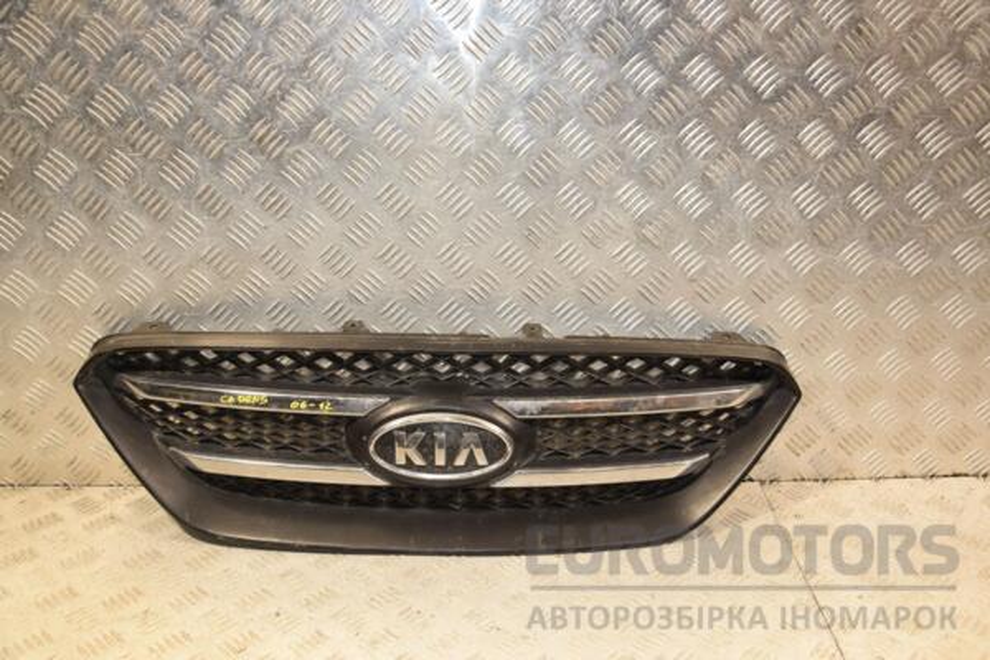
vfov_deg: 36.9
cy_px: 330
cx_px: 495
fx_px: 990
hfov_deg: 53.1
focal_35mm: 36
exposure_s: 1/200
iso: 800
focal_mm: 24
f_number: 5
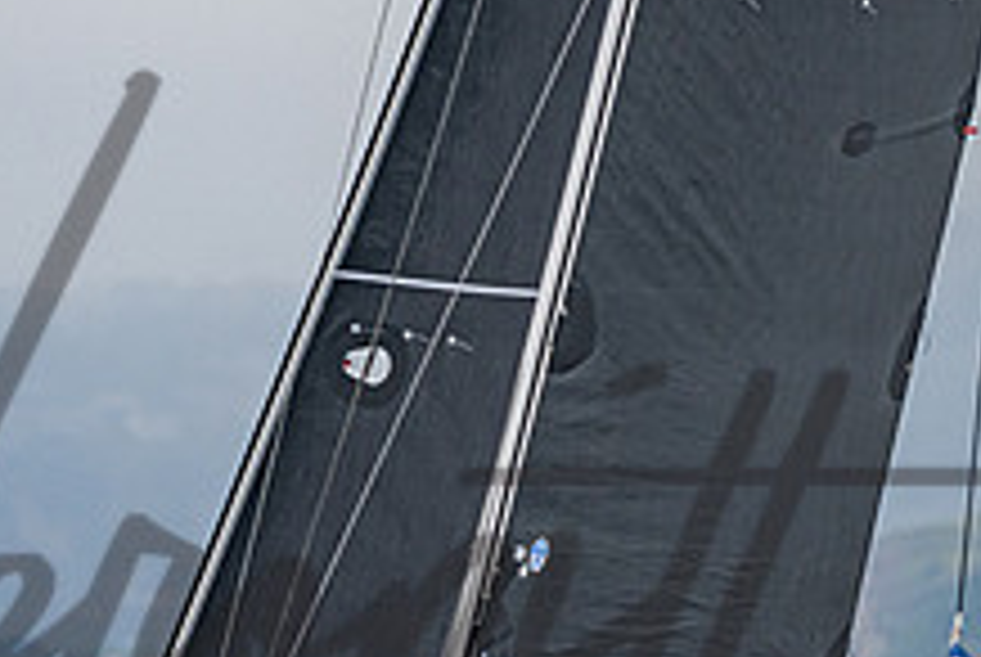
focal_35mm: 1267
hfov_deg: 1.6
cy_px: 485
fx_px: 34572
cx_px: 310
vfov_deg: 1.1
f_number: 5.6
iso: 400
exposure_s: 1/6400
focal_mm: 400
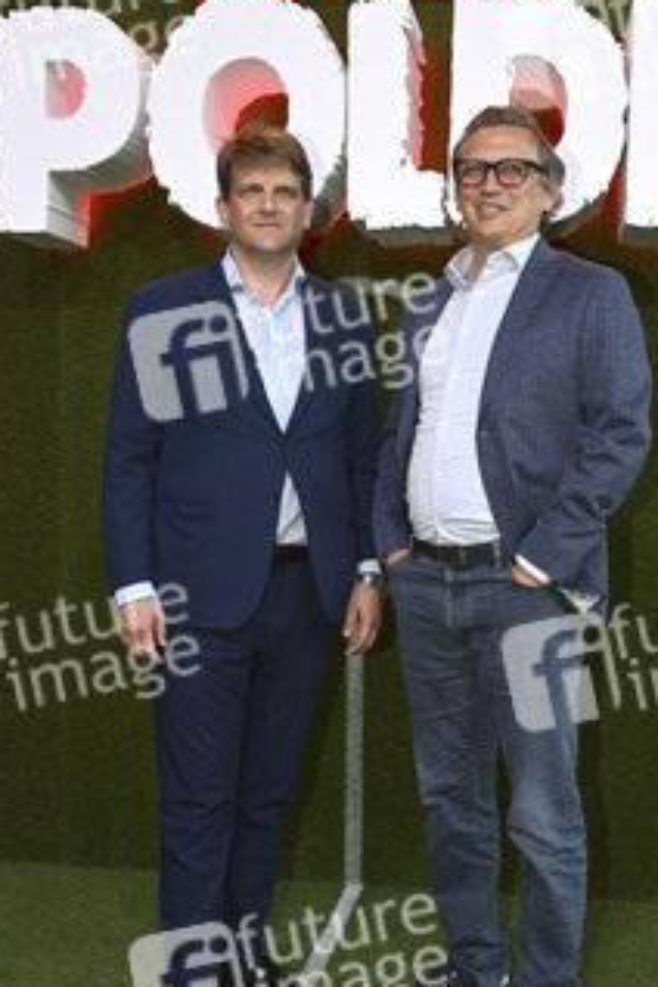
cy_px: 503
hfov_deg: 30.5
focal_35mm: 44
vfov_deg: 44.5
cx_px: 379
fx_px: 1206
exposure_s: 1/250
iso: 800
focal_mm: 35
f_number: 4.5
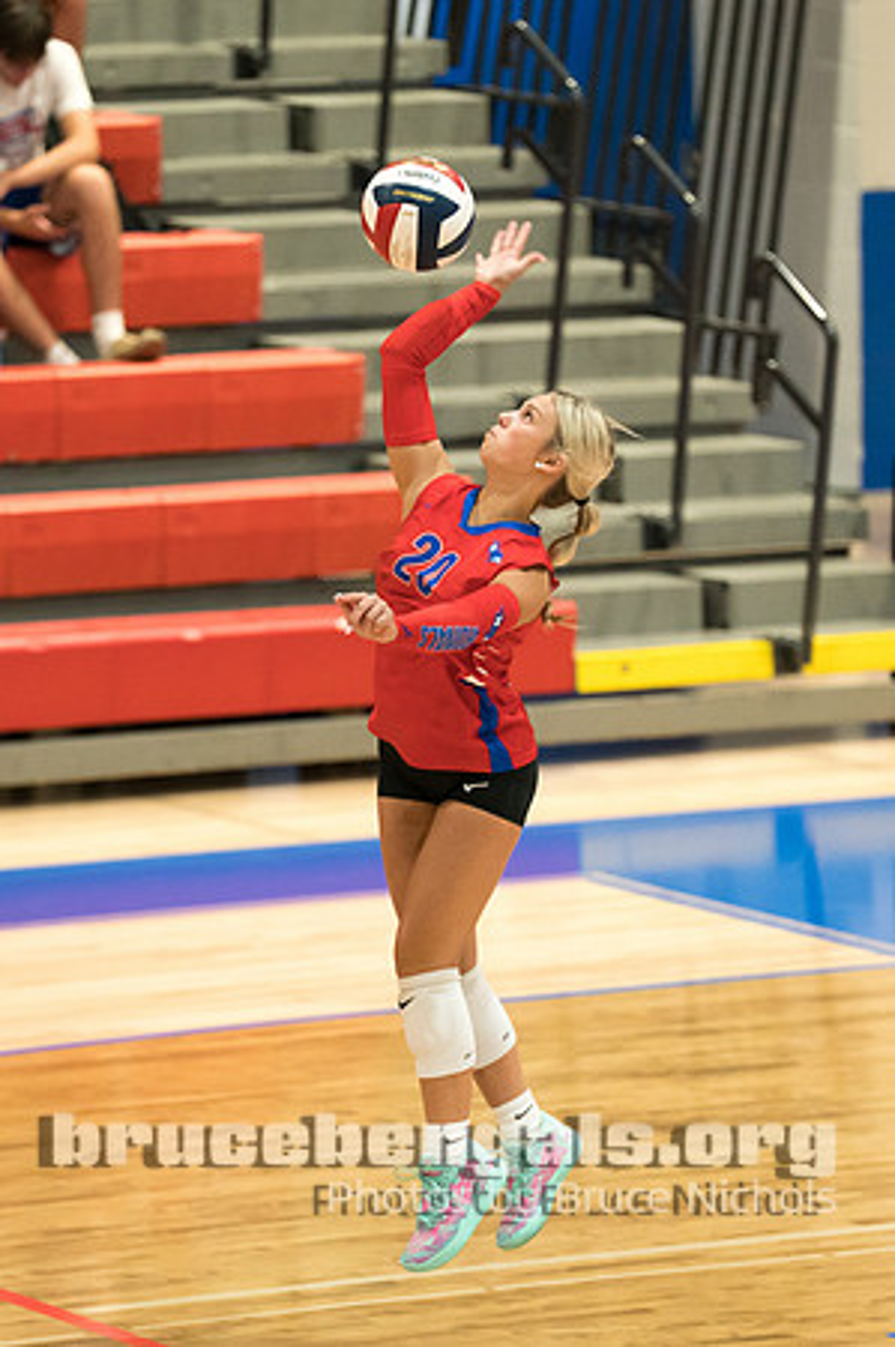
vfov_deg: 7.4
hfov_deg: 4.9
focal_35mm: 279
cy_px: 694
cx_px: 455
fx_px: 10417
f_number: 2.8
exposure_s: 1/1000
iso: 4000
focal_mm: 171
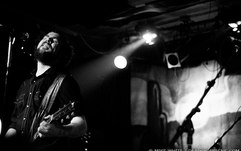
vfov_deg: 16.9
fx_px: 506
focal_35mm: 77
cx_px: 120
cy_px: 74
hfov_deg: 26.8
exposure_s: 1/100
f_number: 1.8
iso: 1000
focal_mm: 50
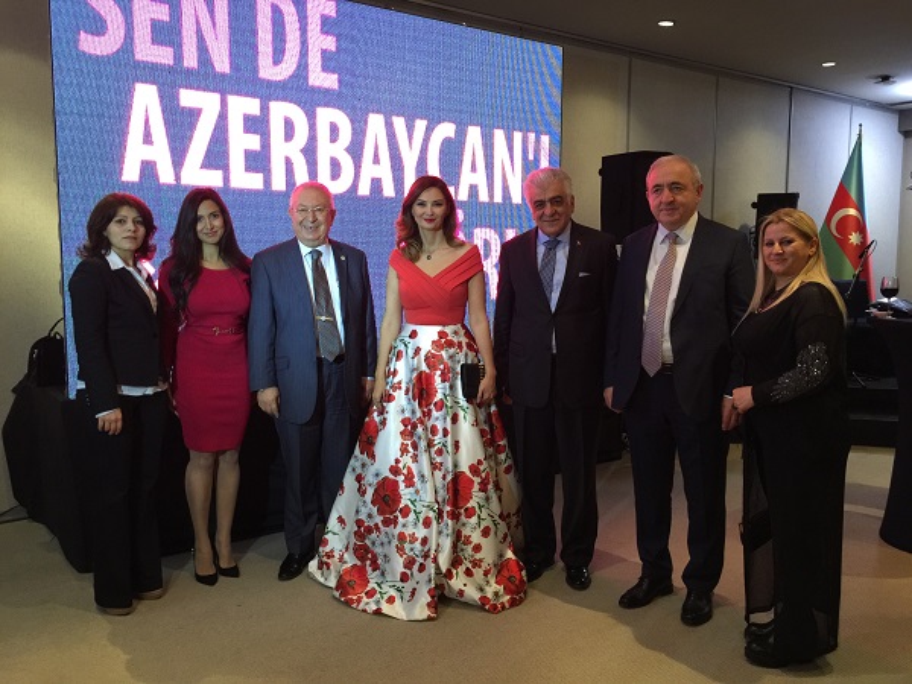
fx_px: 764
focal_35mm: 29
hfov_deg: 61.7
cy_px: 342
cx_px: 456
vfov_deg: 48.2
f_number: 2.2
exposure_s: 1/10
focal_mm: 4.15
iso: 125
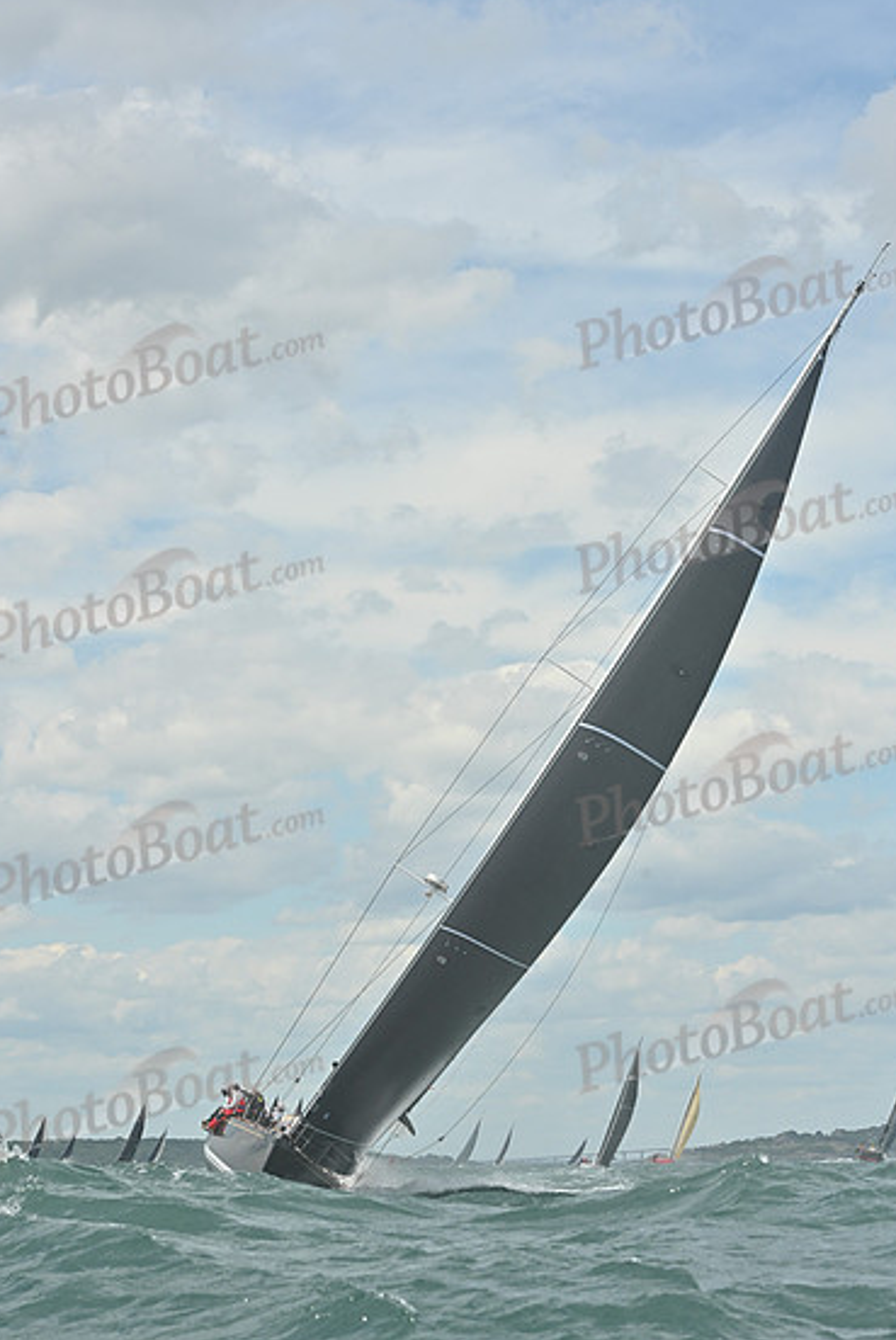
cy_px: 692
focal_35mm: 105
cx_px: 450
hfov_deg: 13.1
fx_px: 3912
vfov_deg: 19.4
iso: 320
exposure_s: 1/1250
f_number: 11
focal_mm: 100
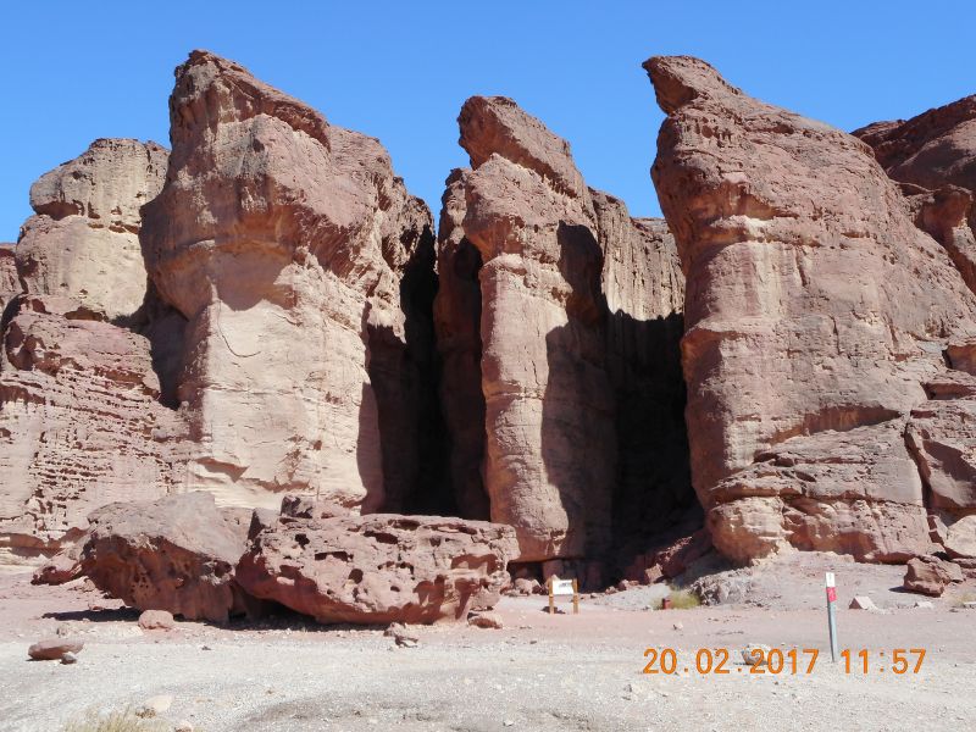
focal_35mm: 39
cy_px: 366
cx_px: 488
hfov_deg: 47.9
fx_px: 1100
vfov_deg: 36.8
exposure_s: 1/400
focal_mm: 6.9
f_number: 4.5
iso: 80
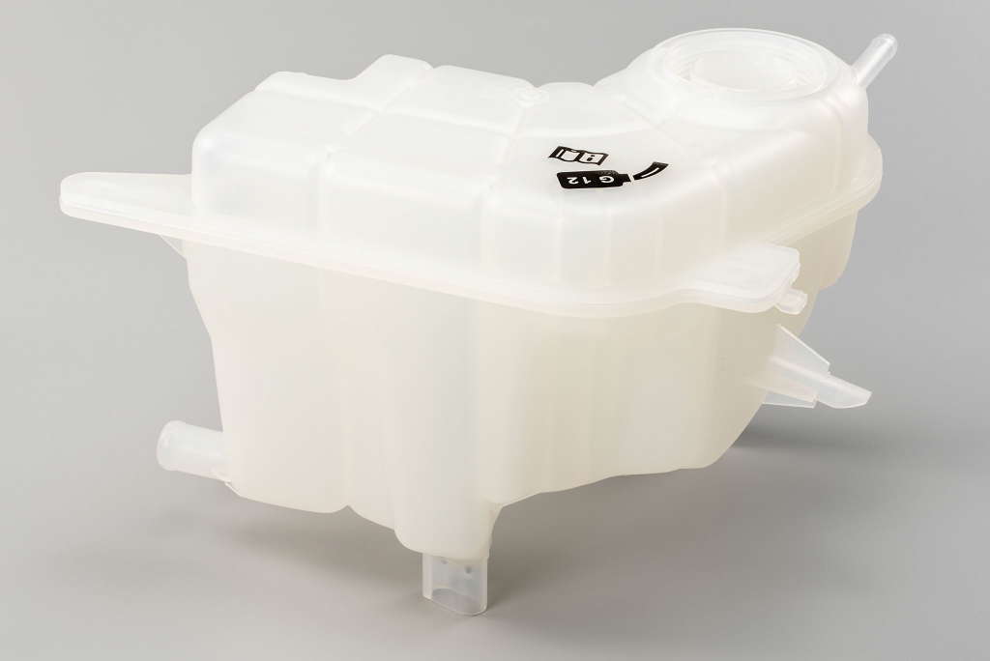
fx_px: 3050
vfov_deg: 12.4
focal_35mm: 111
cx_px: 511
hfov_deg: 18.4
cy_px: 330
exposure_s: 1/6
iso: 100
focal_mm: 105
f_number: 27
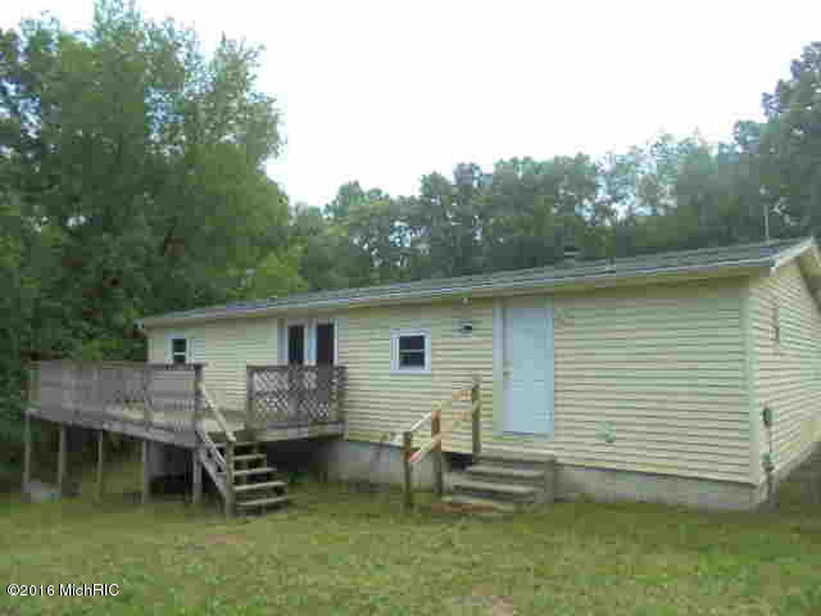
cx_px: 410
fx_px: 617
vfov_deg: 53.1
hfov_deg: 67.3
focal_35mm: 26
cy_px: 308
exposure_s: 1/320
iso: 100
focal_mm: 4.6
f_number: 3.5
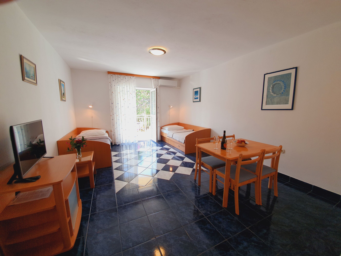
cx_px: 170
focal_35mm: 13
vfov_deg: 89.9
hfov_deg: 106.2
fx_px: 128
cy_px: 128
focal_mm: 1.8
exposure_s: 1/50
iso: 50
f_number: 2.2
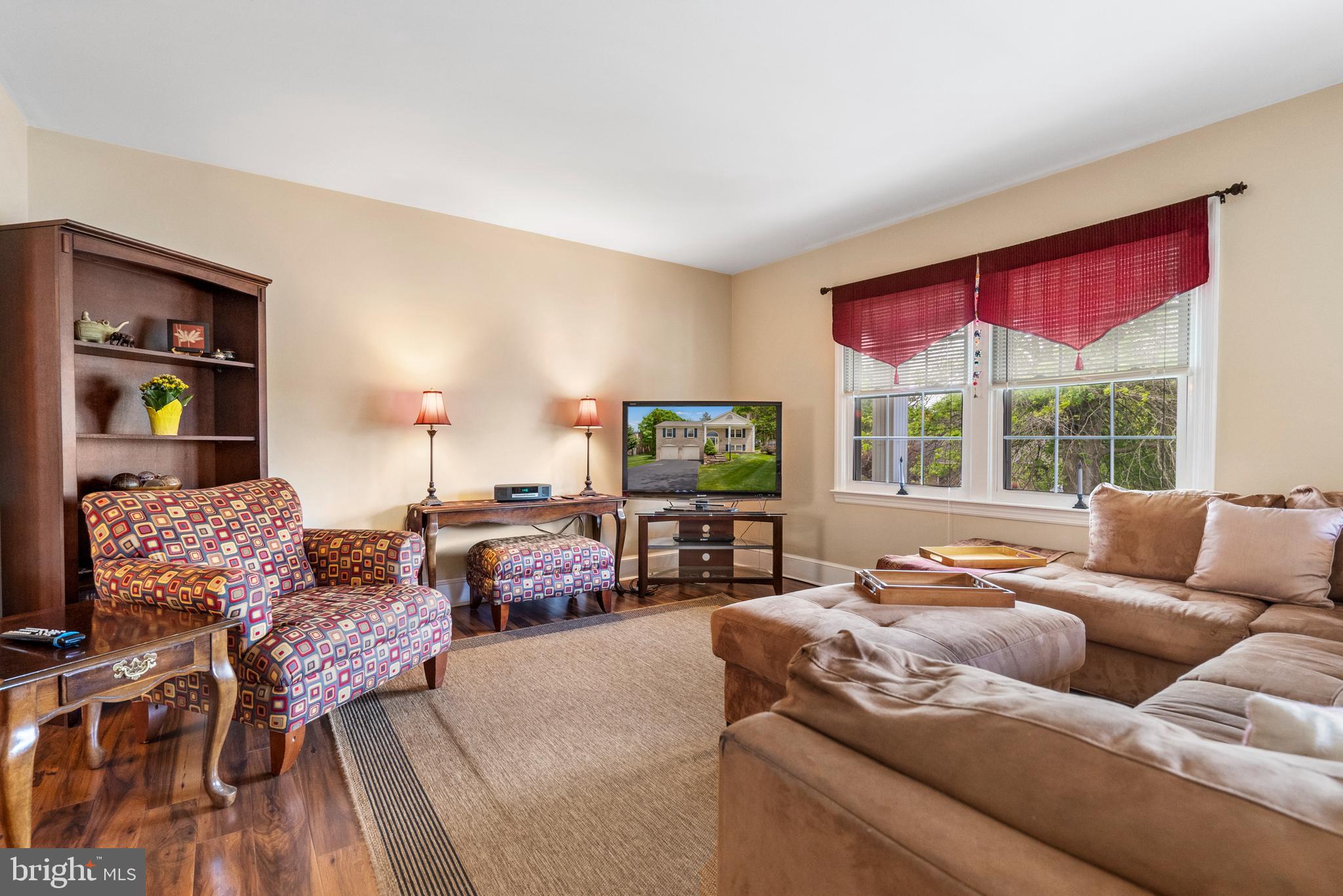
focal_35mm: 16
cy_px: 448
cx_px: 672
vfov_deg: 73.8
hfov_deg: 96.7
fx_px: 597
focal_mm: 16
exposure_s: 1.3
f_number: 8
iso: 1250
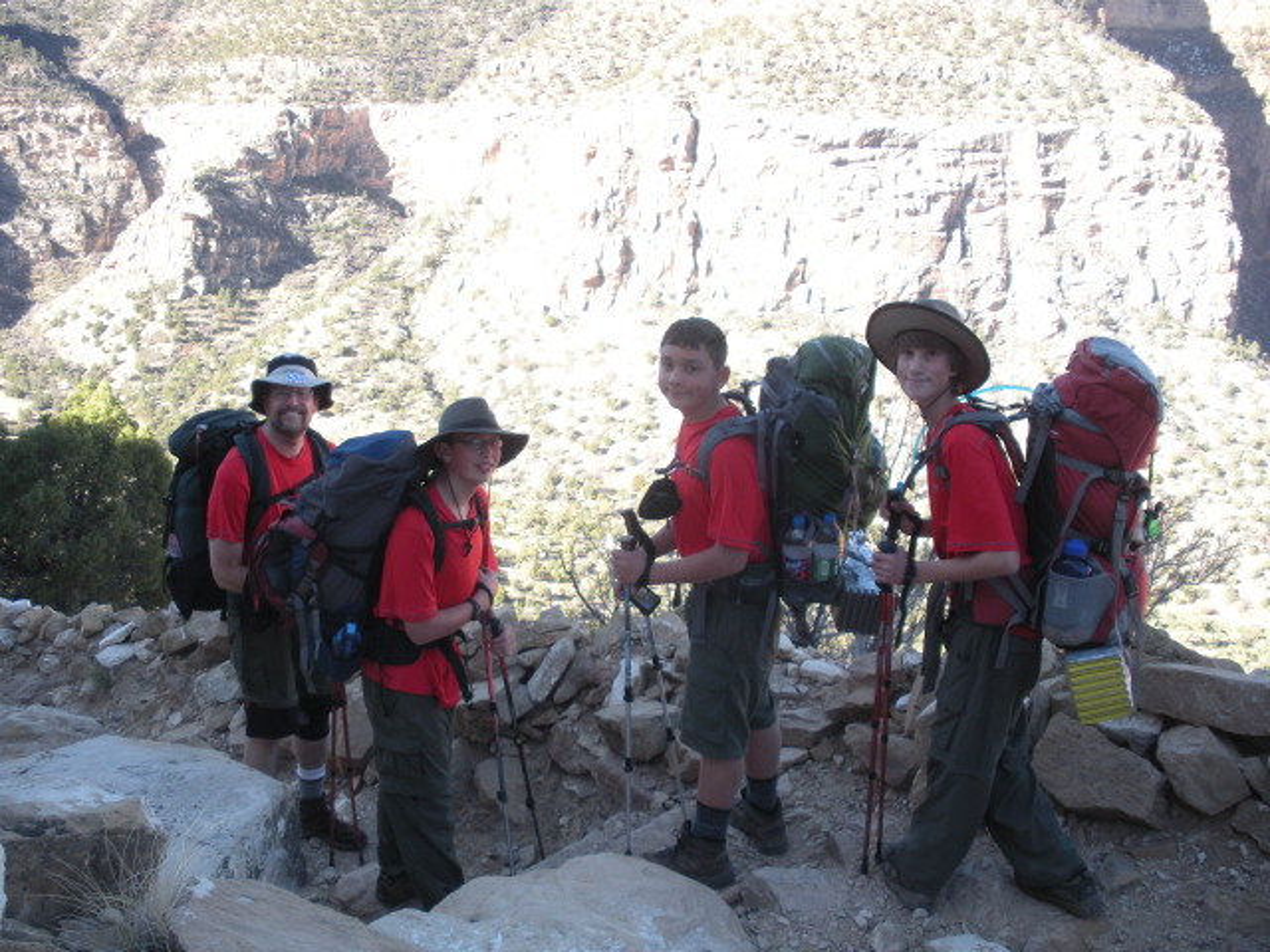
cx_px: 635
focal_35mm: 36
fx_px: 1321
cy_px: 476
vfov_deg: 39.7
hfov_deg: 51.4
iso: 64
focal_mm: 6.3
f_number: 3.5
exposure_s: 1/90.1
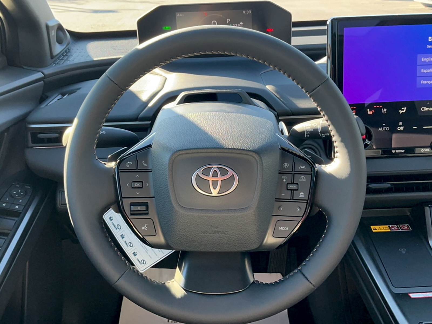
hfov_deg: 60.0
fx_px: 374
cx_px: 216
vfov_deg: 46.8
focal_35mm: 30
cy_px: 162
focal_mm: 3
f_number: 1.8
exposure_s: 1/120
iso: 64
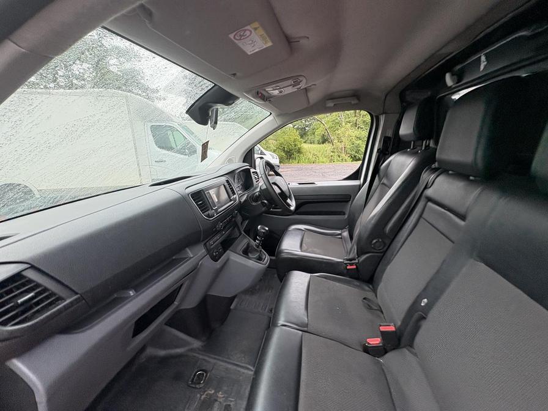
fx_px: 222
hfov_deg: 102.1
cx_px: 274
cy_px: 206
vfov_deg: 85.7
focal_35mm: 14
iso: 80
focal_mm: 2.22
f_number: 2.2
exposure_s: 1/116
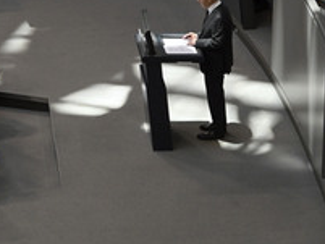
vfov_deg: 7.0
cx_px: -19
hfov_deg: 9.3
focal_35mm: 211
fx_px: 1982
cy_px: 13
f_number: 5
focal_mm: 98
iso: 5000
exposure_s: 1/1250
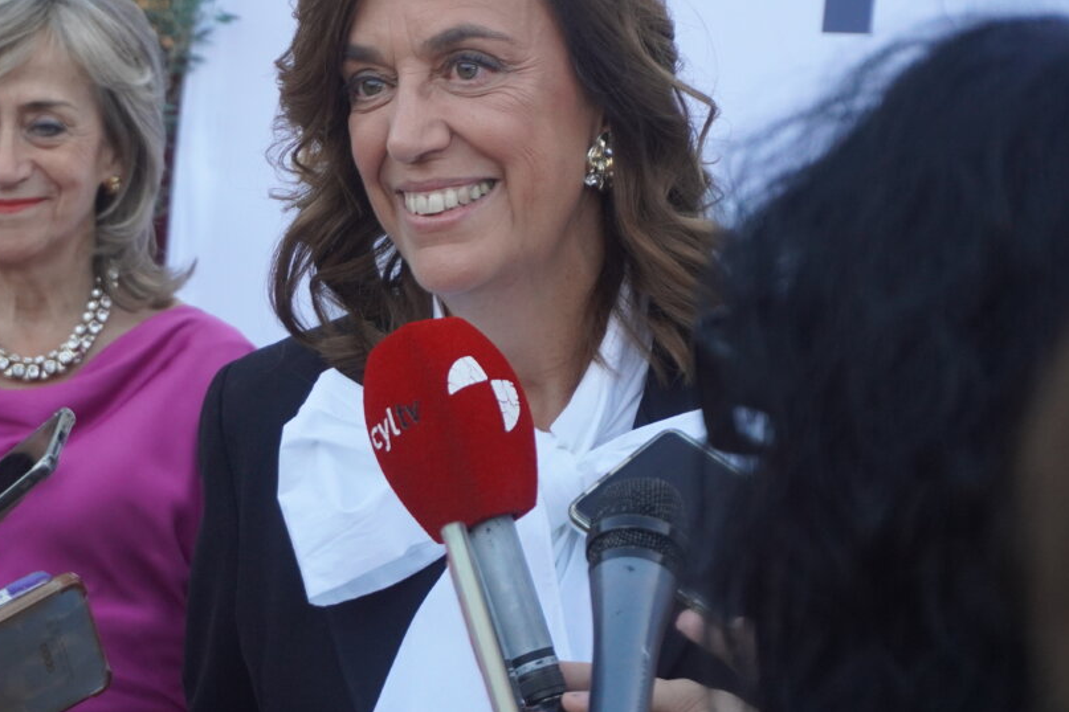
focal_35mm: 119
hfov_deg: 17.1
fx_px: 3533
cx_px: 237
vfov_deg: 11.5
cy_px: 150
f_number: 5.6
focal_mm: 50
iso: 800
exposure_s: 1/160
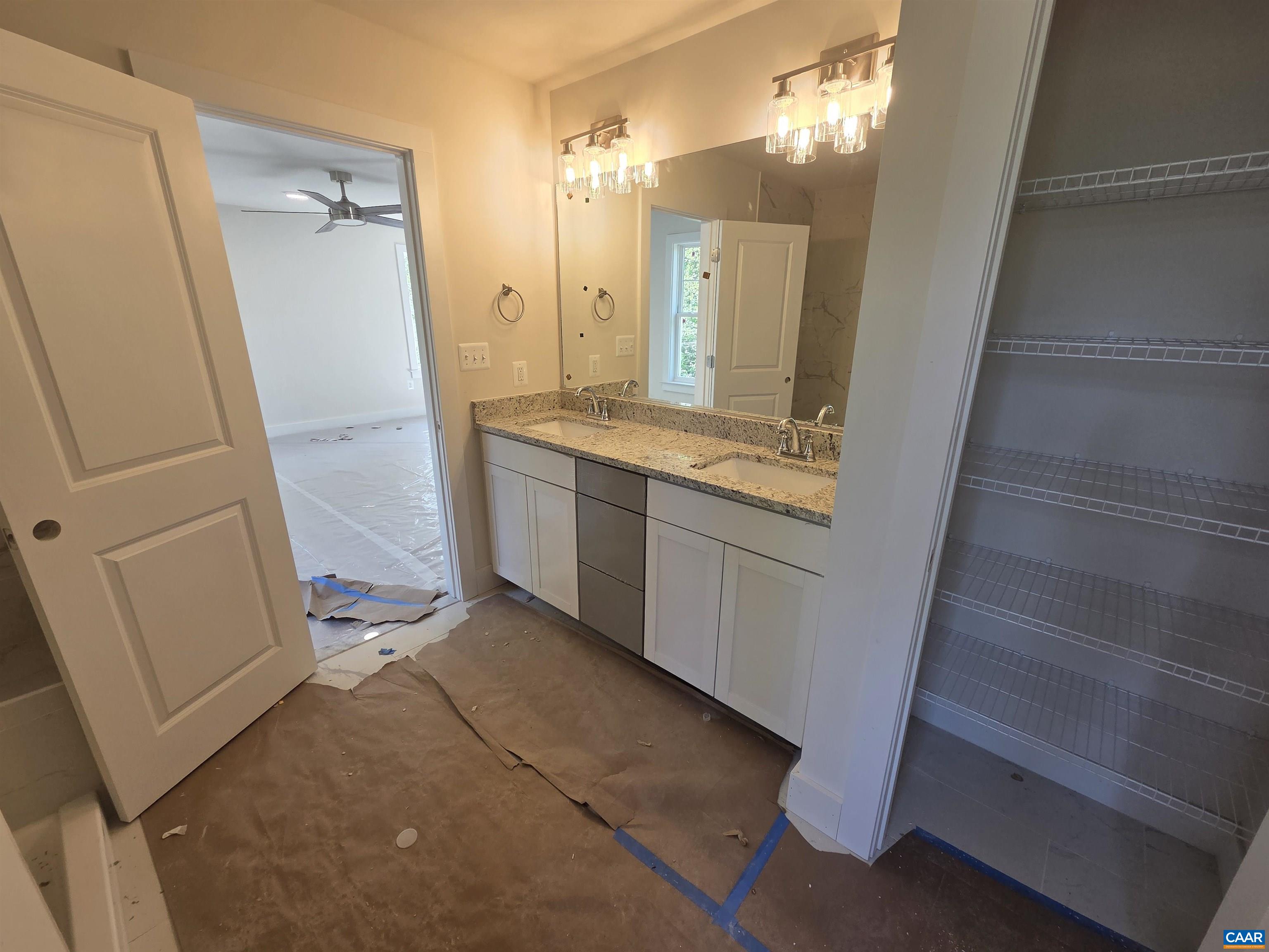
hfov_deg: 106.2
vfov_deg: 89.9
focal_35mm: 13
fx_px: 477
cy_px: 476
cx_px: 634
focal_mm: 2.2
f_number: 2.2
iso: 64
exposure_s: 1/120
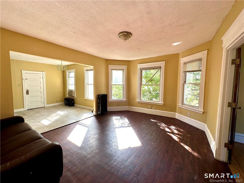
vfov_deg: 85.7
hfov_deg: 102.1
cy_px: 92
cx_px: 122
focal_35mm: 14
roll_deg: -0.6
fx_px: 99
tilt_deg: -4.3
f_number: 2.2
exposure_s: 1/99
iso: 50
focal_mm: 2.22
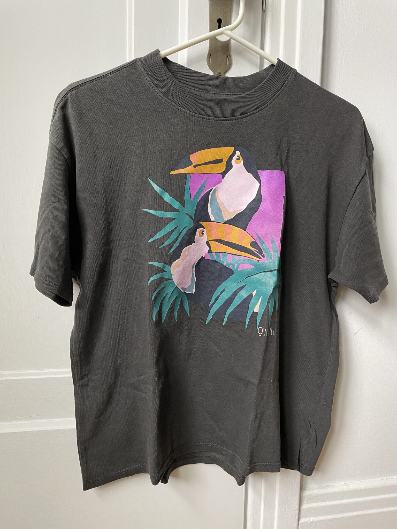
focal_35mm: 26
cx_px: 198
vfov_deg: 67.3
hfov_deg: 53.1
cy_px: 264
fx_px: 398
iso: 160
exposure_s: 1/60
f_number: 1.6
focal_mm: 4.2
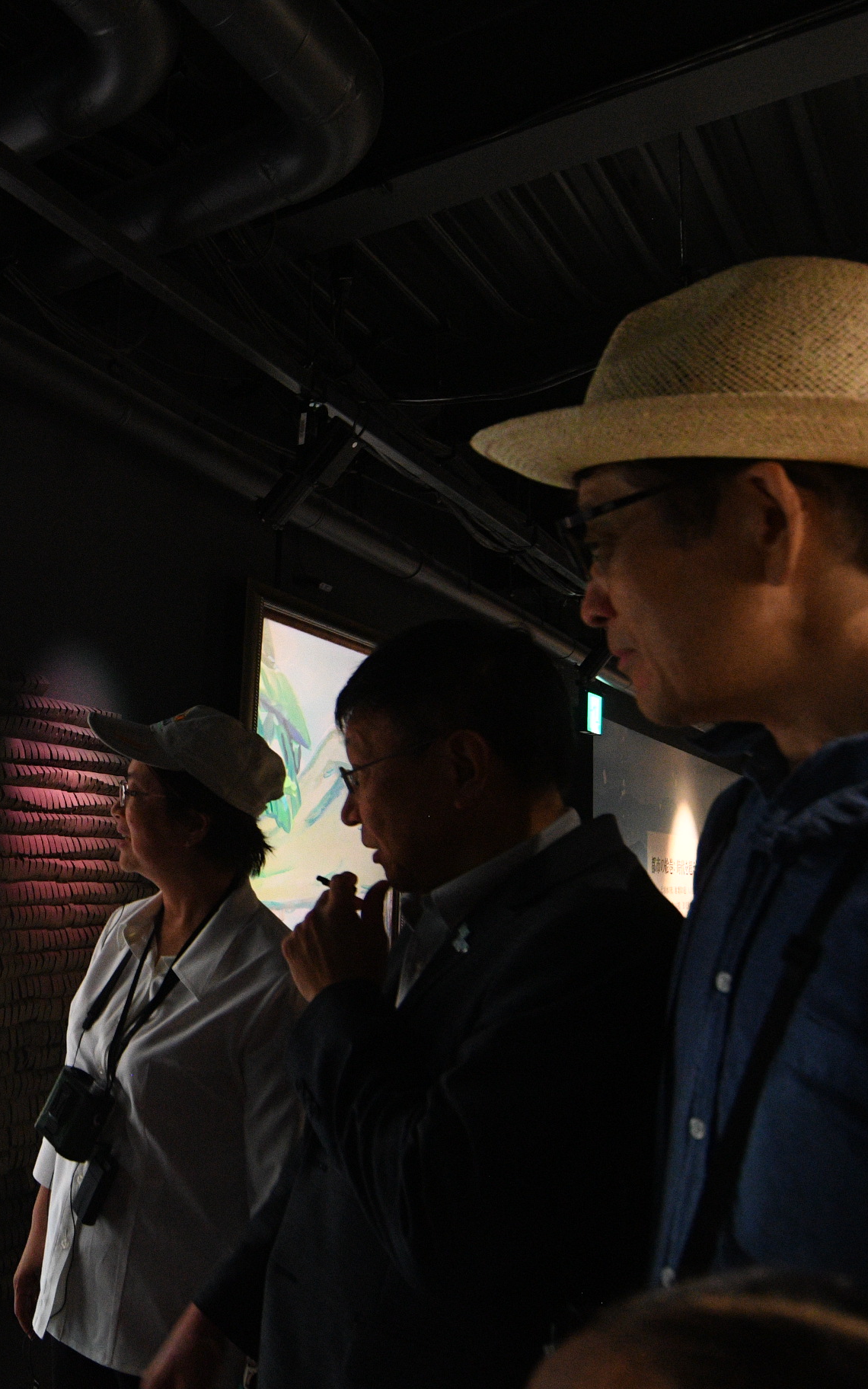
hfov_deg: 40.8
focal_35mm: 28
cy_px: 694
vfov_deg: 66.5
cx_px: 71
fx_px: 1060
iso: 3200
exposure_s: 1/80
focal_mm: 12
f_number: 4.5
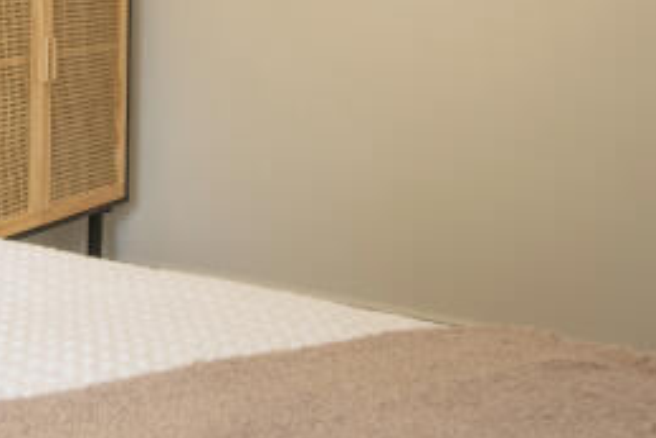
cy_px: -90
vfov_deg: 16.6
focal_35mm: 79
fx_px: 1440
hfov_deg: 24.3
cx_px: -33
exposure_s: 1/10
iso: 320
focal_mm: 20
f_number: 7.1
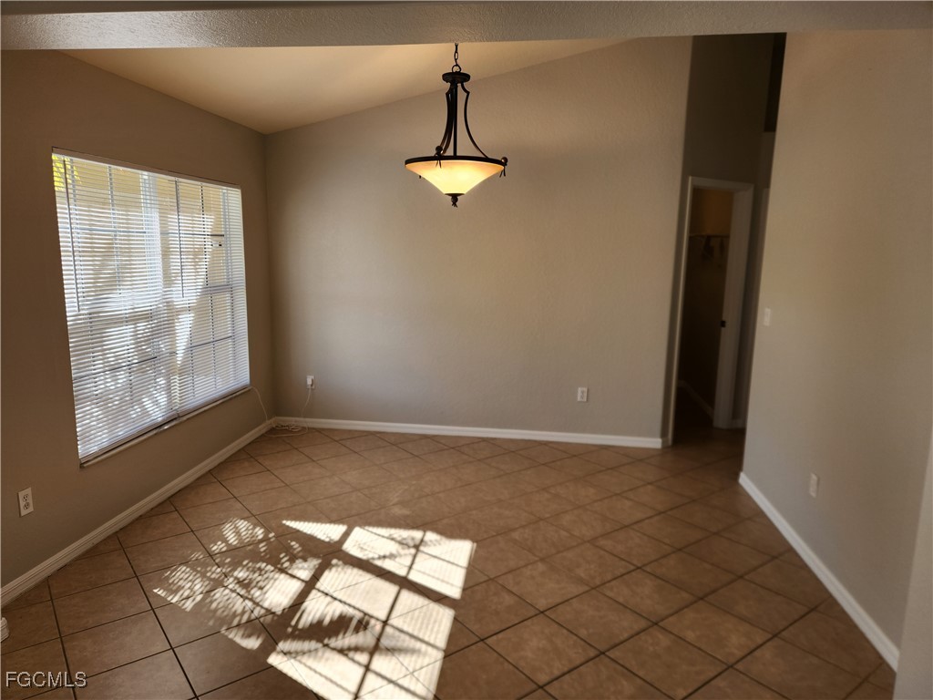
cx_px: 466
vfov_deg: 58.9
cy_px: 350
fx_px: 620
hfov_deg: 73.9
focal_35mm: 23
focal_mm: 5.4
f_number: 1.8
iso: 32
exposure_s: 1/180
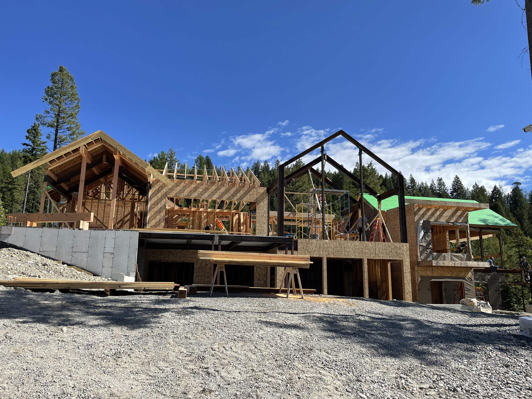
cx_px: 266
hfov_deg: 67.3
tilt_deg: +12.6
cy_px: 200
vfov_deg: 53.1
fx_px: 400
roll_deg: -0.2
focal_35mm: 26
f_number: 1.6
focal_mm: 4.2
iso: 32
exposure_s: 1/3125
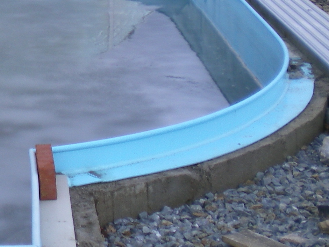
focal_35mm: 113
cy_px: -22
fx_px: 1074
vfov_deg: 12.9
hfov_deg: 16.6
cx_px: -85
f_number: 3.1
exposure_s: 1/40
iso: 64
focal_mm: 6.3
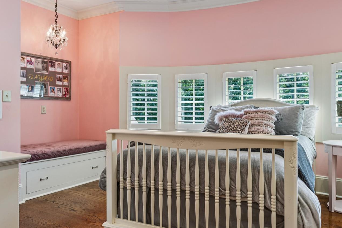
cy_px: 116
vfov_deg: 47.7
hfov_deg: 66.2
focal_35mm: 27
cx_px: 212
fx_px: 258
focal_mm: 16.7
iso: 100
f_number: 13
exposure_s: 1/3.33
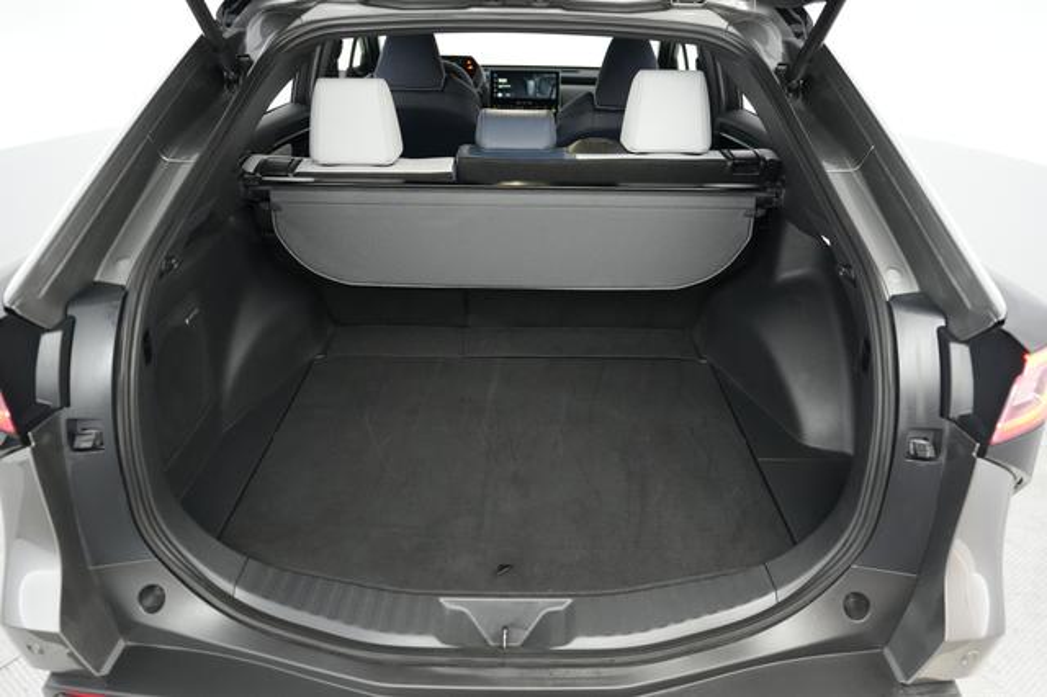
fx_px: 727
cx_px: 524
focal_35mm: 25
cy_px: 348
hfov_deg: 71.5
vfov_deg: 51.2
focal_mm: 25
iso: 8000
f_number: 2.8
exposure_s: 1/160
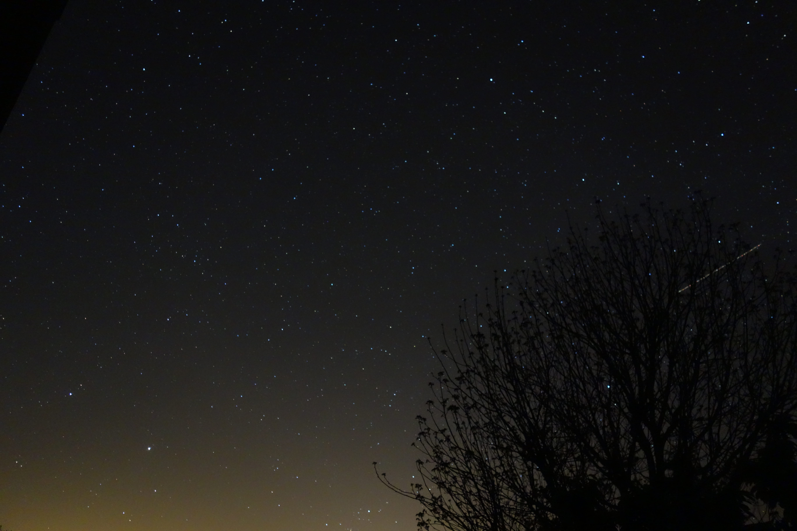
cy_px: 266
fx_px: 620
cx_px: 398
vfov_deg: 46.4
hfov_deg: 65.5
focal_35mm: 28
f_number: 2.5
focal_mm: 10.4
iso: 1600
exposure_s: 15
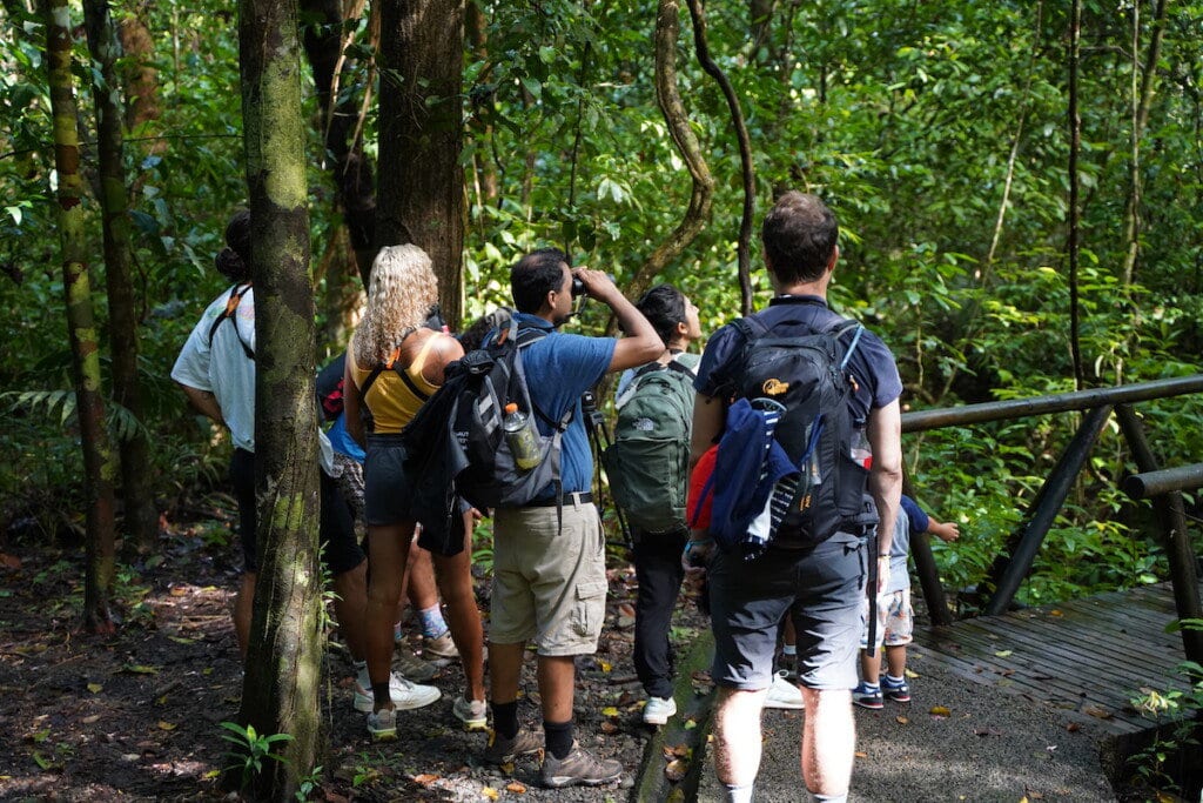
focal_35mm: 49
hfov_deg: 40.3
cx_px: 602
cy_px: 402
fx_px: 1638
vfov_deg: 27.5
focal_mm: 49
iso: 3200
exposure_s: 1/160
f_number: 2.8
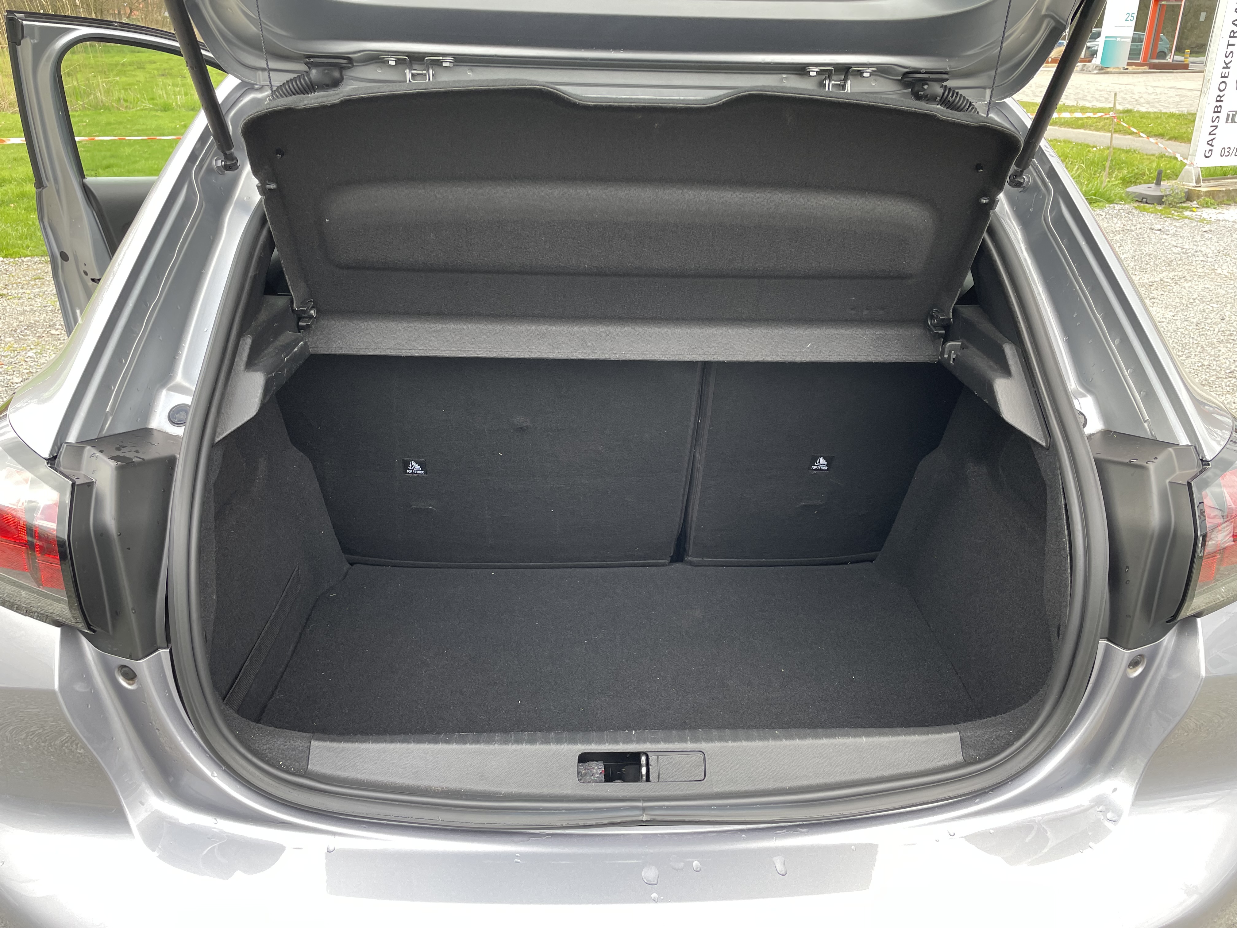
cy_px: 464
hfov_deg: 67.3
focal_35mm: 26
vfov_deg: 53.1
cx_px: 618
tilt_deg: -25.0
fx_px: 929
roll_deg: +0.1
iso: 50
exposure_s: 1/121
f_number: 1.6
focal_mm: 4.2
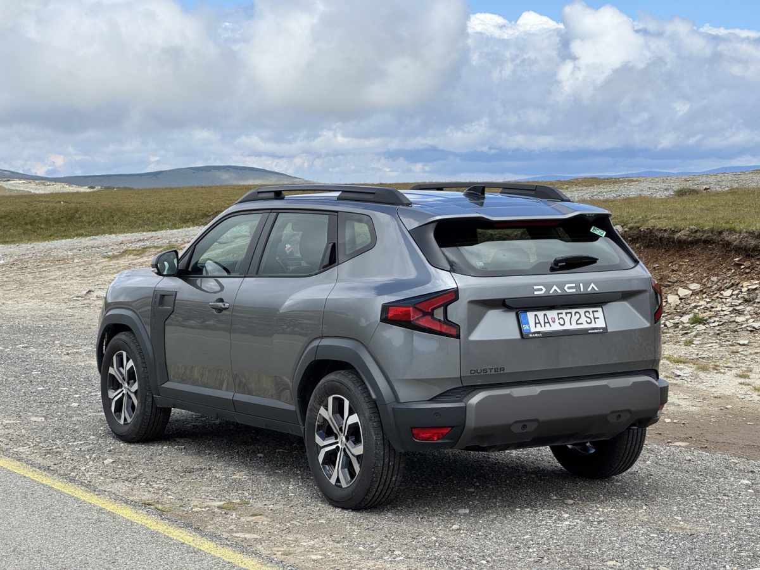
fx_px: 1691
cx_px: 380
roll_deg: +0.7
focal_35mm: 77
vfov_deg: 19.1
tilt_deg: -3.5
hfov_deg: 25.3
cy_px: 285
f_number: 2.8
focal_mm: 9
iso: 25
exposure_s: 1/951
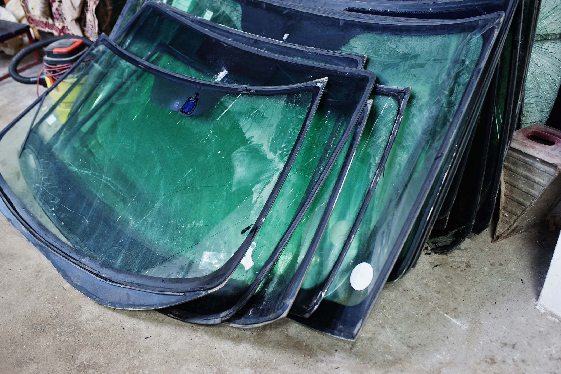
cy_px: 187
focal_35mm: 35
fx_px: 545
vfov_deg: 37.8
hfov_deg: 54.5
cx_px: 280
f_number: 2.8
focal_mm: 35
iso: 500
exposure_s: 1/15
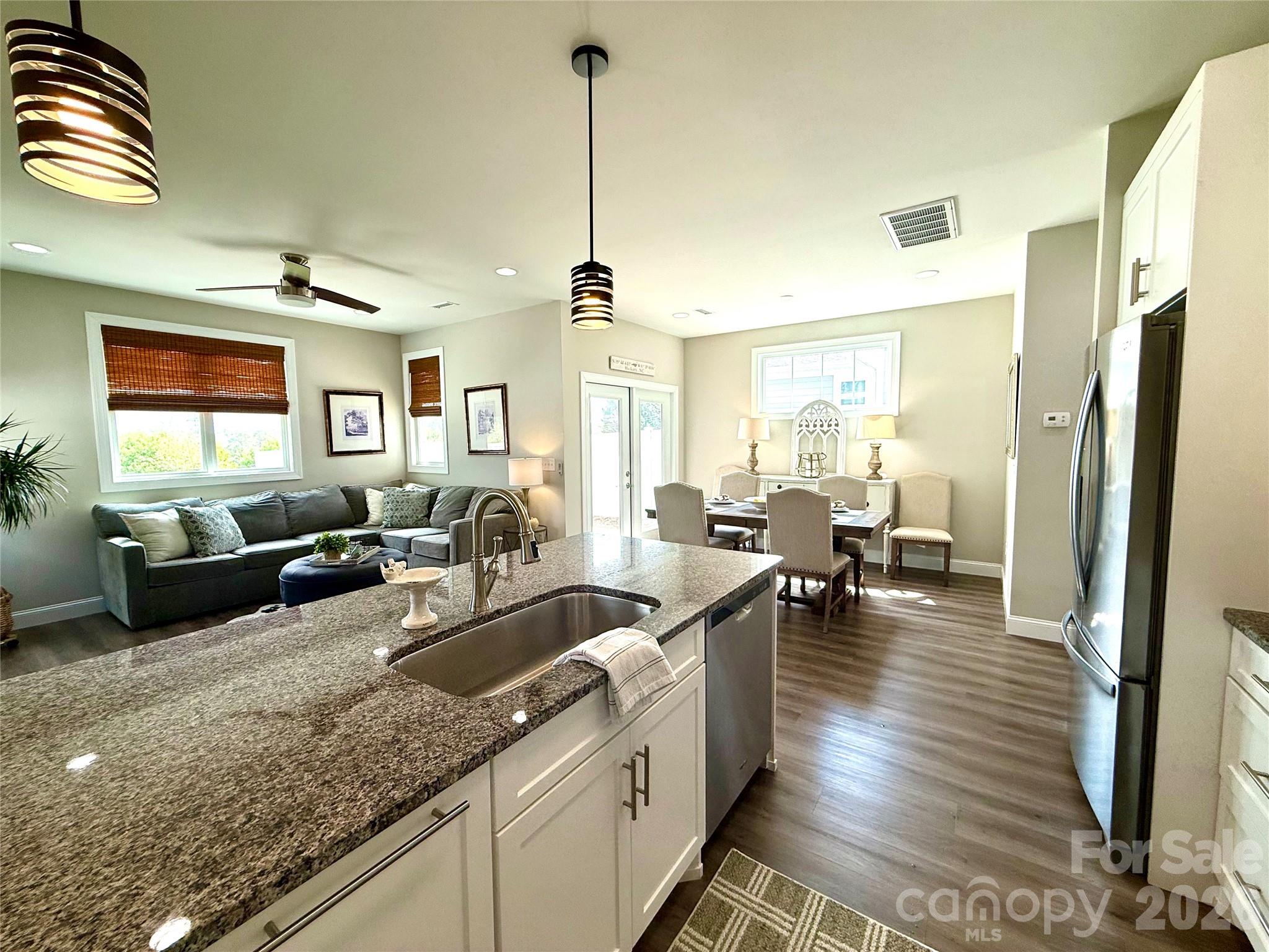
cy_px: 476
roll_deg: +0.3
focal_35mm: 14
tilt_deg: -4.8
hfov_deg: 102.1
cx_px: 634
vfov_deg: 85.7
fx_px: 513
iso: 64
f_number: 2.2
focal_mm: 2.22
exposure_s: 1/250
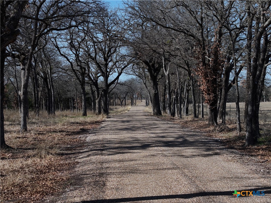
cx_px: 136
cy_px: 102
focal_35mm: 70
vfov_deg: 21.0
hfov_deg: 27.8
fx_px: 548
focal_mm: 19.35
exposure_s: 1/60
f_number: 2.8
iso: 100
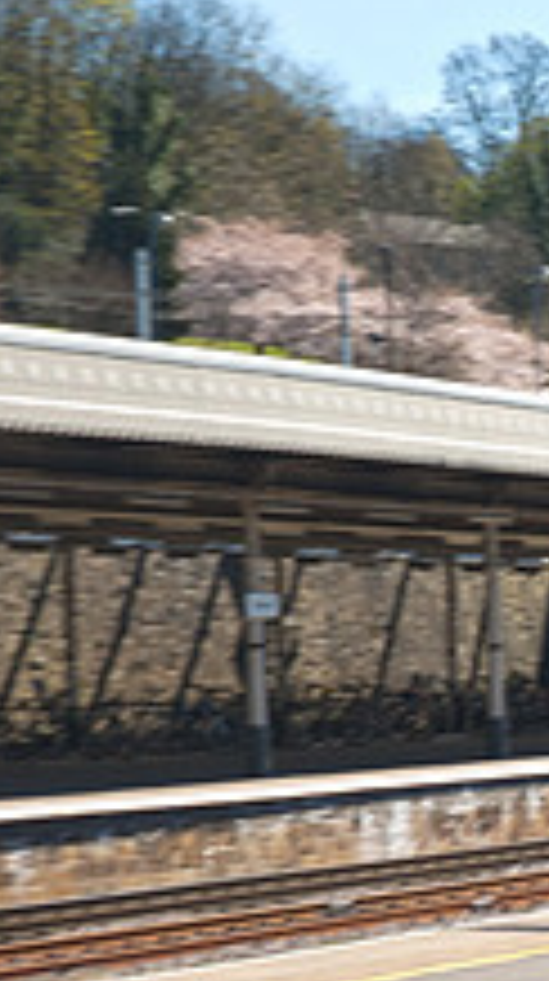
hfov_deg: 5.8
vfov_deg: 10.7
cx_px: 1246
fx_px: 5222
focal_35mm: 201
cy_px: 770
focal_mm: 48
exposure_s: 1/640
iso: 200
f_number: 4.5
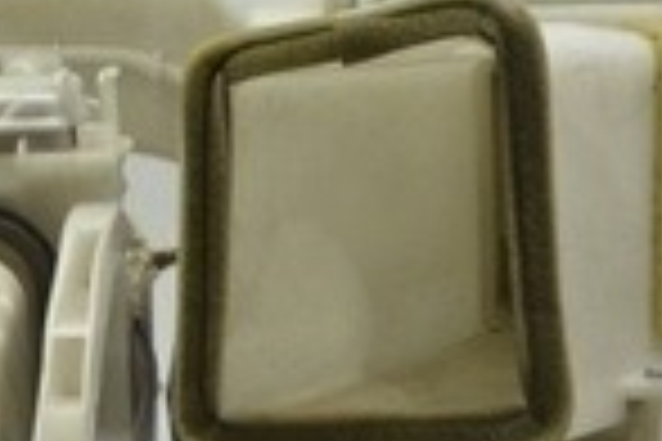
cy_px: 286
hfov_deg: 9.8
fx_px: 3843
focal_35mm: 209
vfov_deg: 6.6
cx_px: 477
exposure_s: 1/40
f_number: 3.8
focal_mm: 20
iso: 400
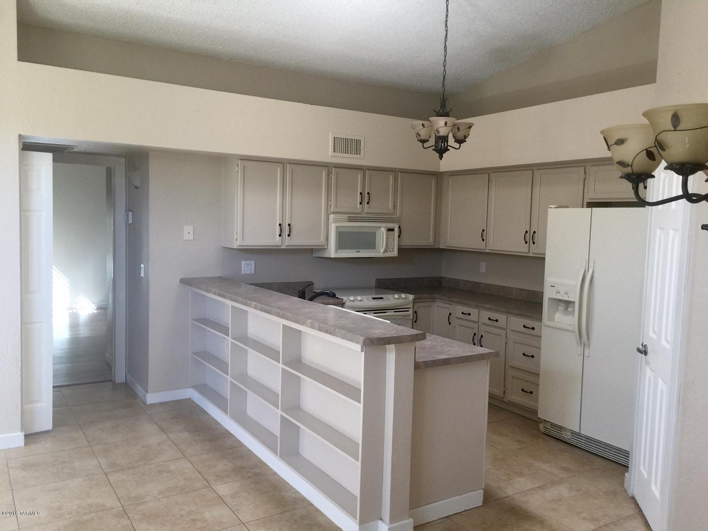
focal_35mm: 29
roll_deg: -1.9
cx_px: 354
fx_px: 593
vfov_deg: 48.2
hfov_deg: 61.7
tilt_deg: -4.7
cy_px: 266
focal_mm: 4.15
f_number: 2.2
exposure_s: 1/30
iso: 50
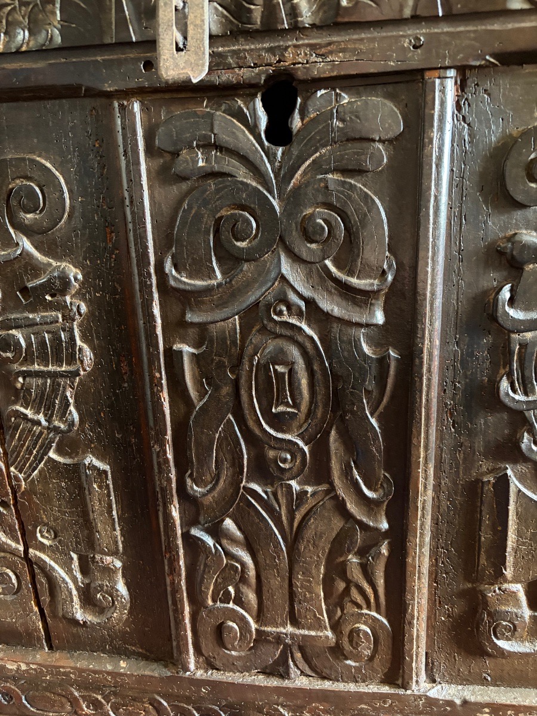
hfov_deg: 53.1
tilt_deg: -19.2
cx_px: 268
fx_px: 538
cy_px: 358
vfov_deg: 67.3
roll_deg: +2.6
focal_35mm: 26
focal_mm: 5.96
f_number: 1.6
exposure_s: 1/30
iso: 640
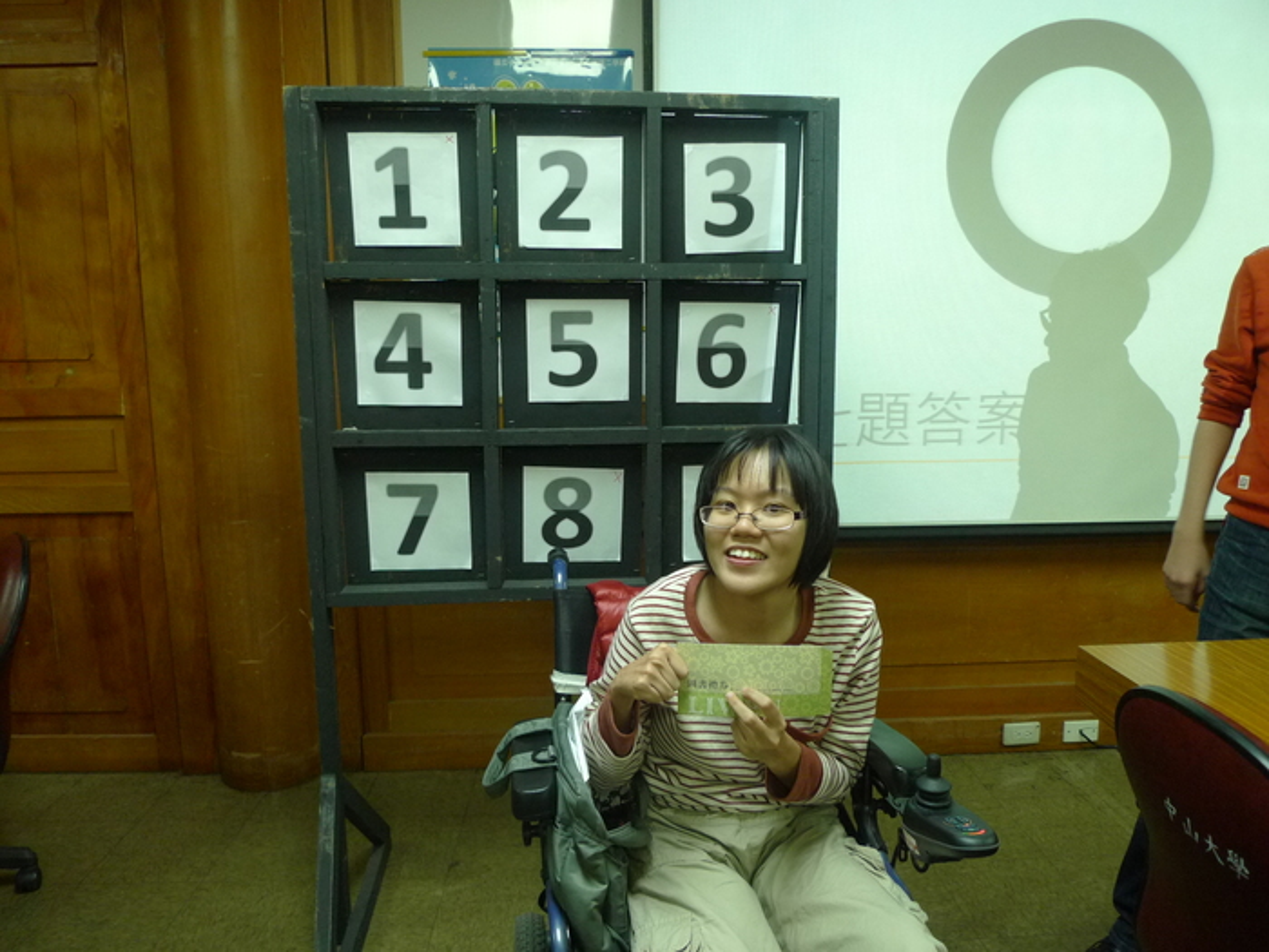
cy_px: 476
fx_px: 880
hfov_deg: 71.6
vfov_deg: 56.8
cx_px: 634
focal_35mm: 24
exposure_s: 1/30
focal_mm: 5.1
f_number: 2
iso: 320
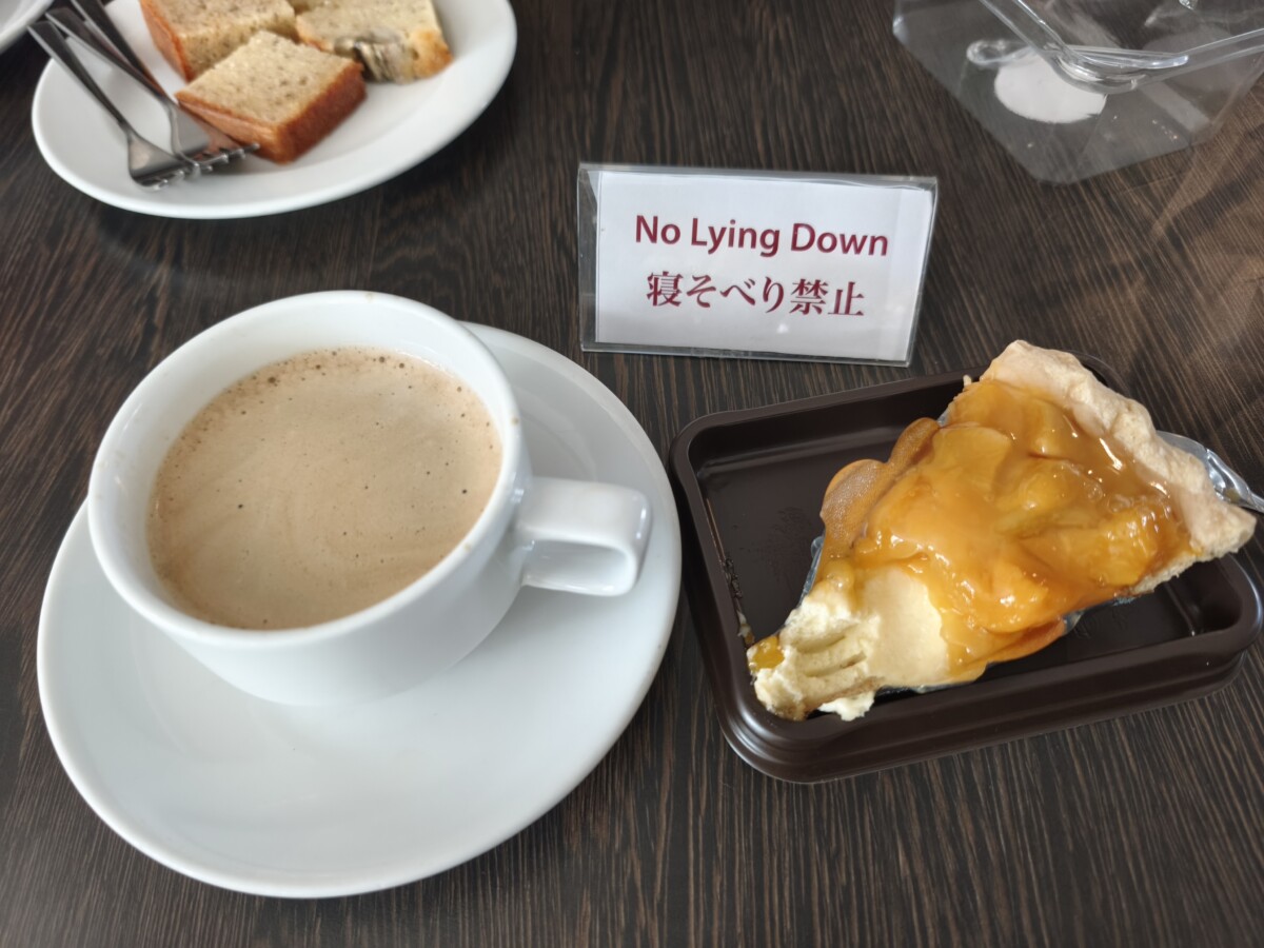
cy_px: 474
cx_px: 632
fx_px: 840
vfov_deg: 58.9
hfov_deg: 73.9
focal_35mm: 23
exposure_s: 1/50.1
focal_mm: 6.57
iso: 640
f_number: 1.6
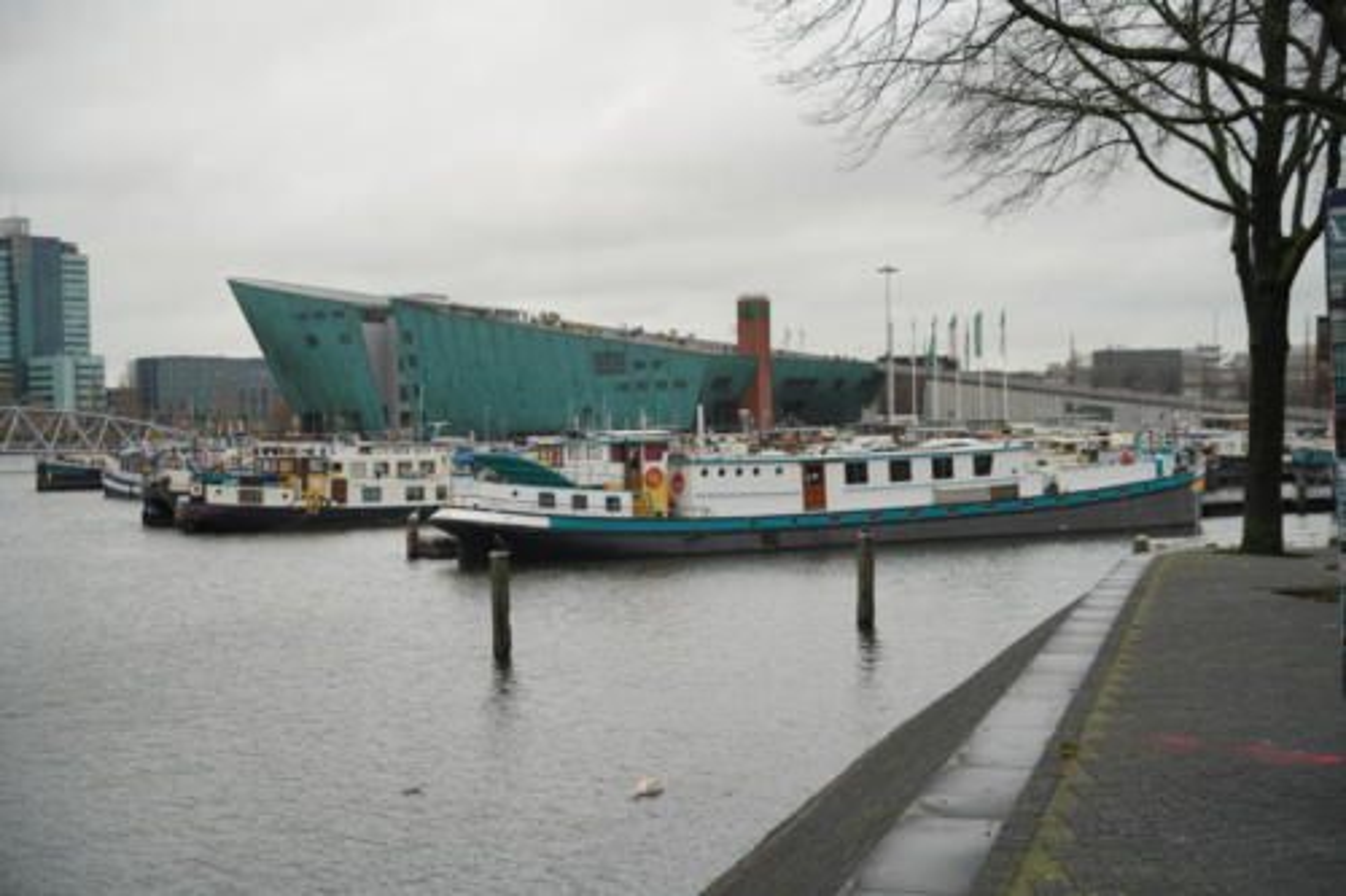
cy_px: 448
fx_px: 1869
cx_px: 673
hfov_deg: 39.6
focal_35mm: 50
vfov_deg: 27.0
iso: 100
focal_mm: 50
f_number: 3.5
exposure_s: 1/125
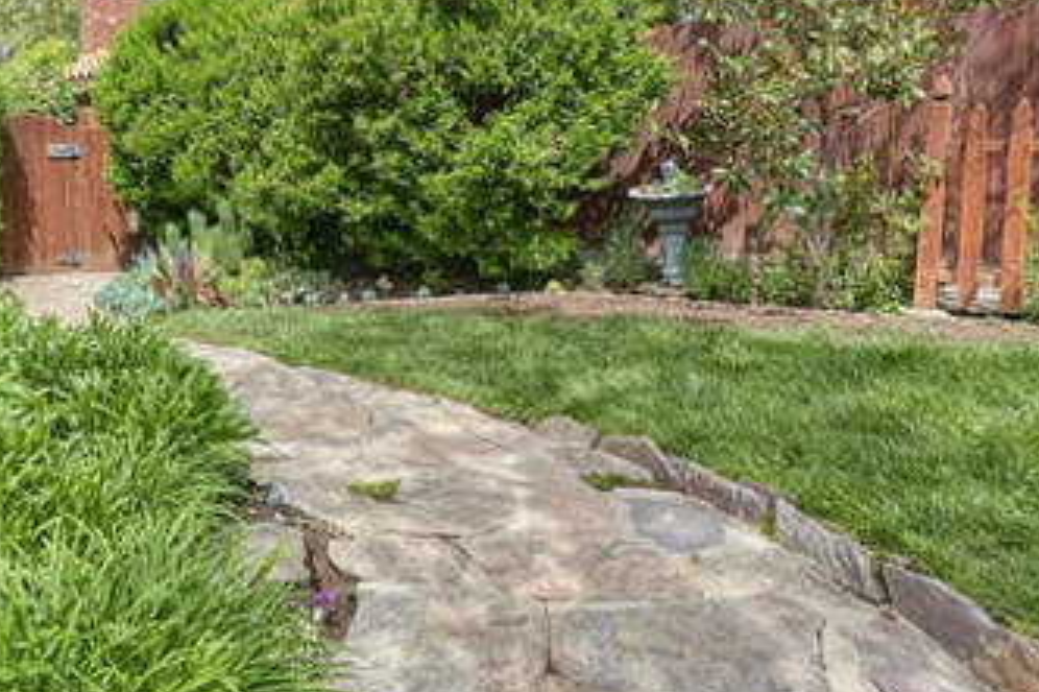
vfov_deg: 47.0
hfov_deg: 64.6
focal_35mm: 27
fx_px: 779
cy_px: 222
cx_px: 300
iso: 400
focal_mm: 14
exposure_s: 1/1250
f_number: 7.1
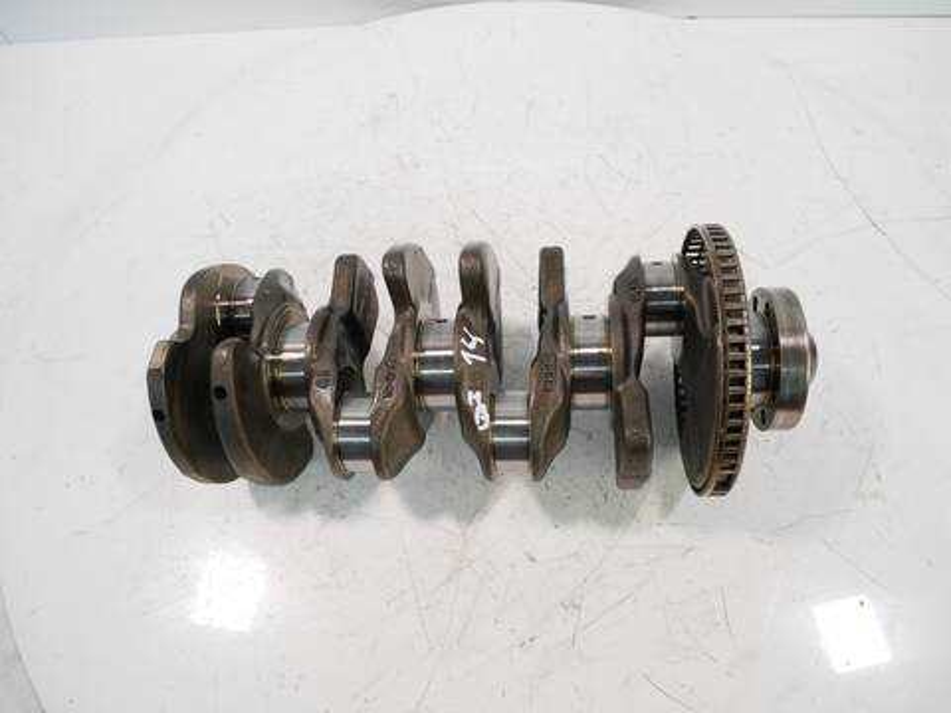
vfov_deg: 56.8
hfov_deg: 71.6
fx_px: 659
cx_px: 476
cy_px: 356
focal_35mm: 24
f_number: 3.5
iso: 500
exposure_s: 1/60
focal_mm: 12
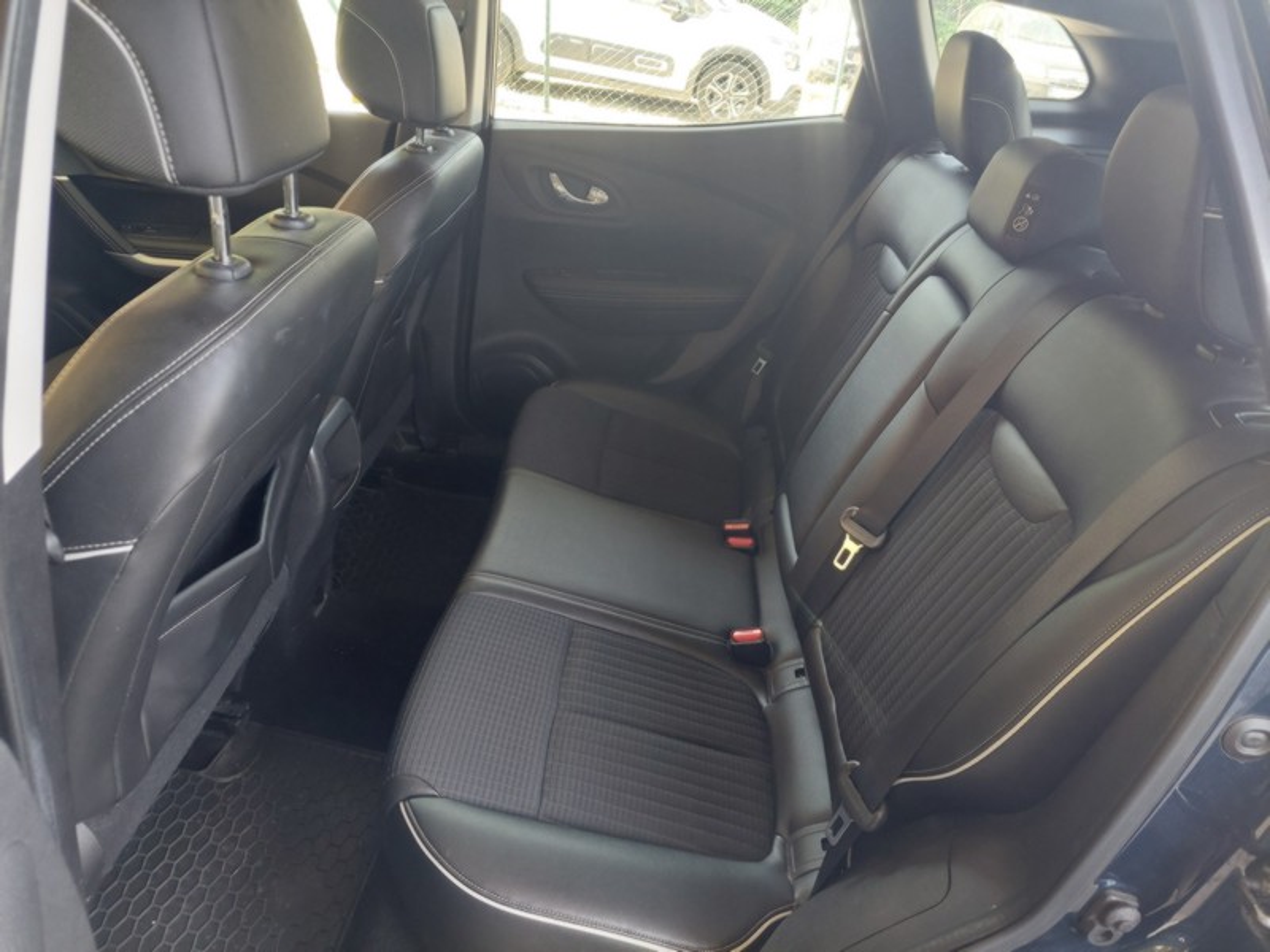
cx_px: 635
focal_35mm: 25
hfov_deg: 69.4
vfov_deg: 54.9
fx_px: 917
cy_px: 476
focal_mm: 5.23
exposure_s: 1/50
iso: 400
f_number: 1.8
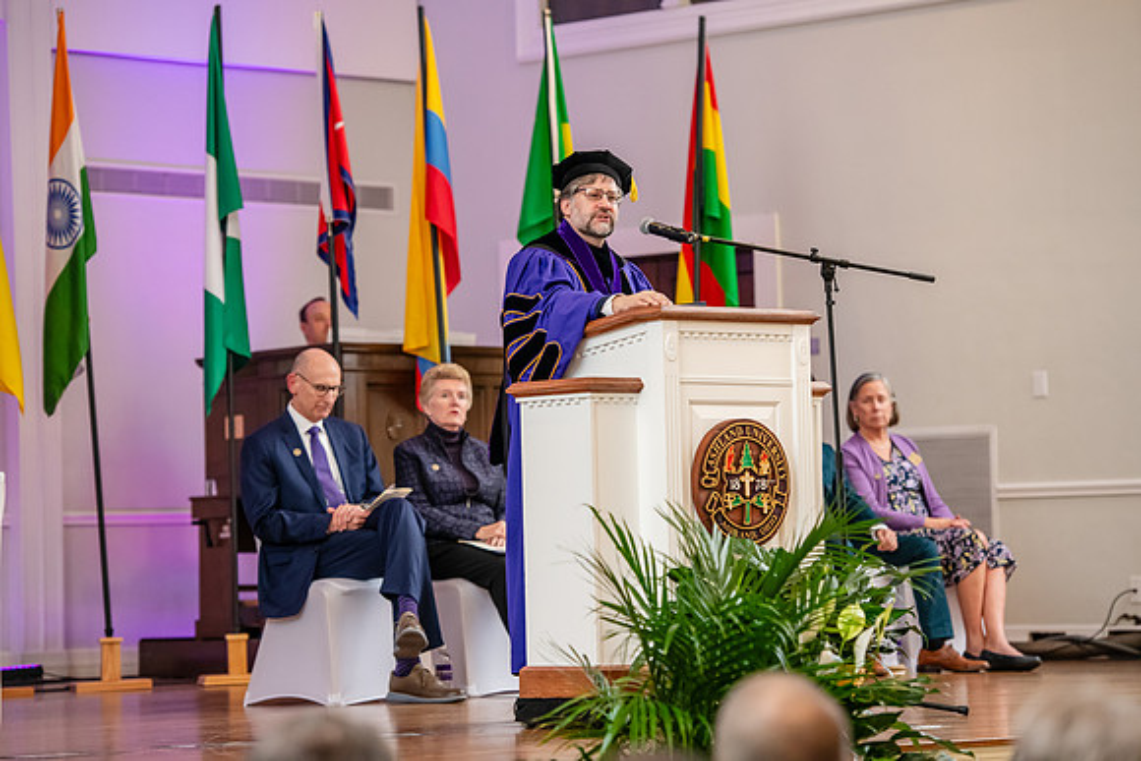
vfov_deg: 11.2
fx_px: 3867
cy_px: 380
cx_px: 570
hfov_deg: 16.8
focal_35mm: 122
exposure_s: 1/200
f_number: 3.5
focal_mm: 122
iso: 2000
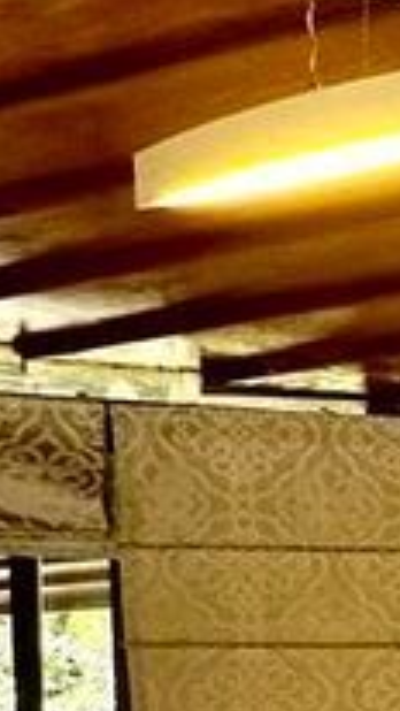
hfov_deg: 9.3
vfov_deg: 22.5
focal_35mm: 89
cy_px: 794
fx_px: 1677
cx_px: 1345
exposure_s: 1/120
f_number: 2.2
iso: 160
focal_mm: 2.22
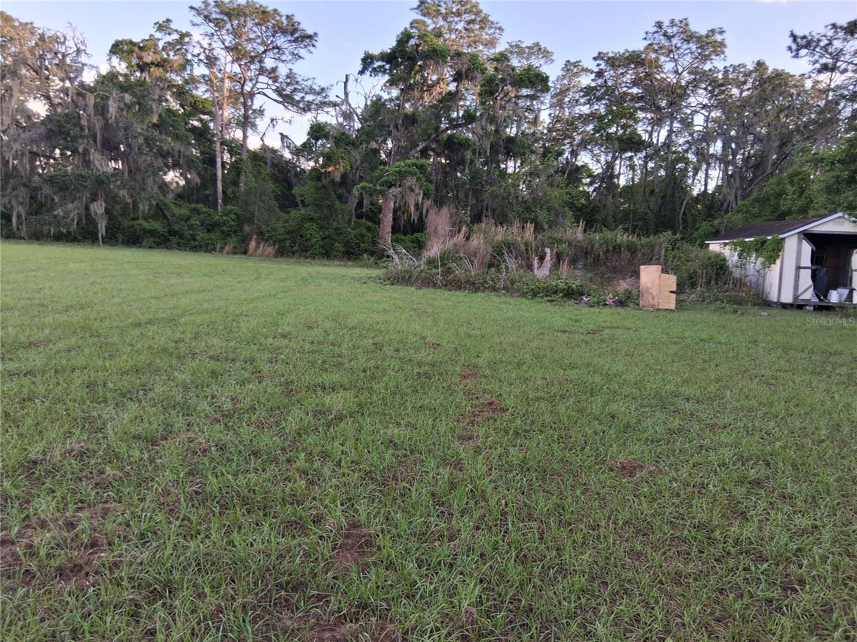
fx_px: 644
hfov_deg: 67.3
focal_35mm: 26
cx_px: 428
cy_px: 321
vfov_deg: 53.1
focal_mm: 3.98
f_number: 1.8
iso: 25
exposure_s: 1/100
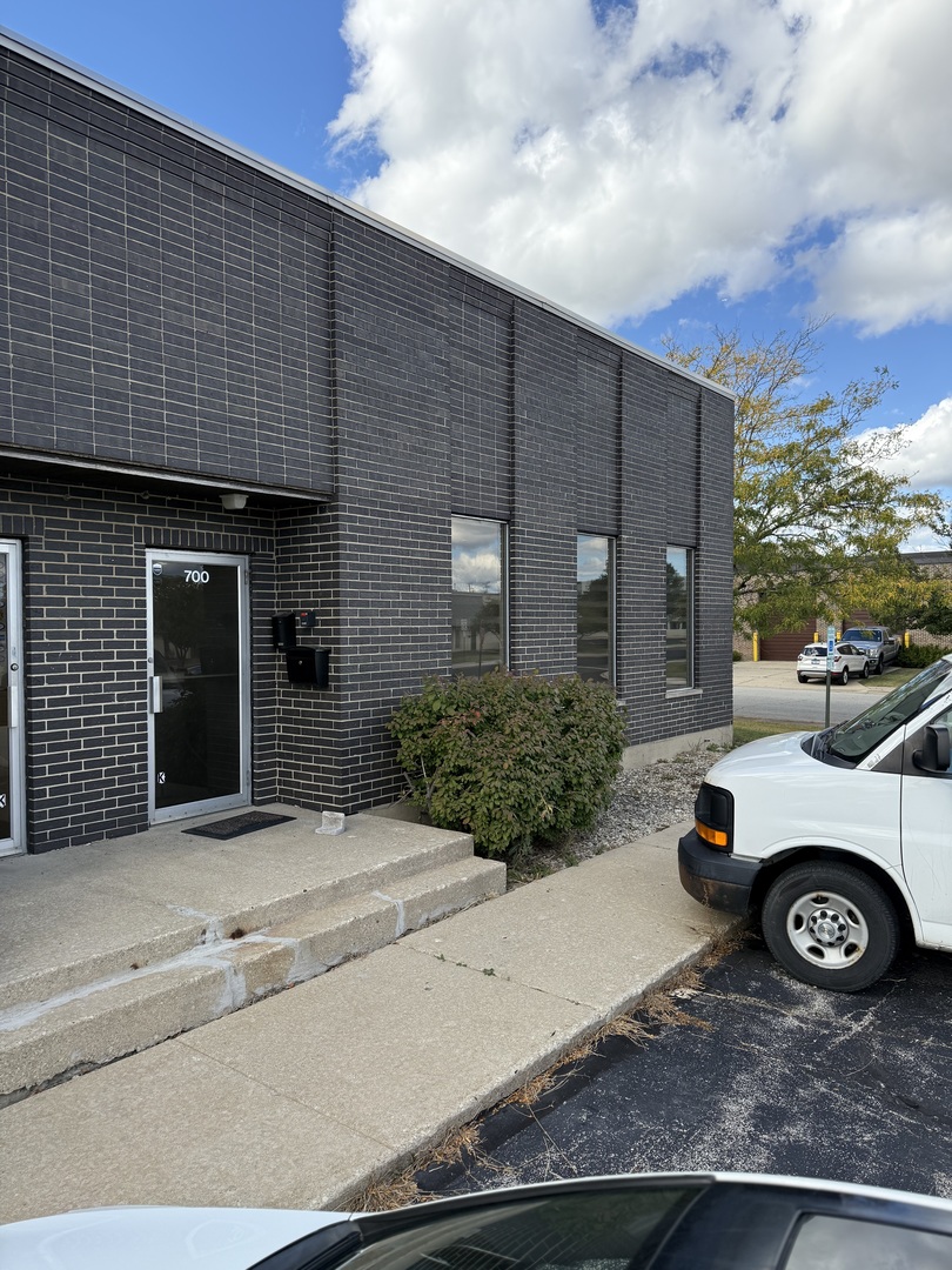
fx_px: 880
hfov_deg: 56.8
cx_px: 476
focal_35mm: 24
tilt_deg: -1.2
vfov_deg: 71.6
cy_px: 635
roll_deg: -0.2
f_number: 1.78
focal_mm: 6.76
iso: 100
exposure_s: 1/2370
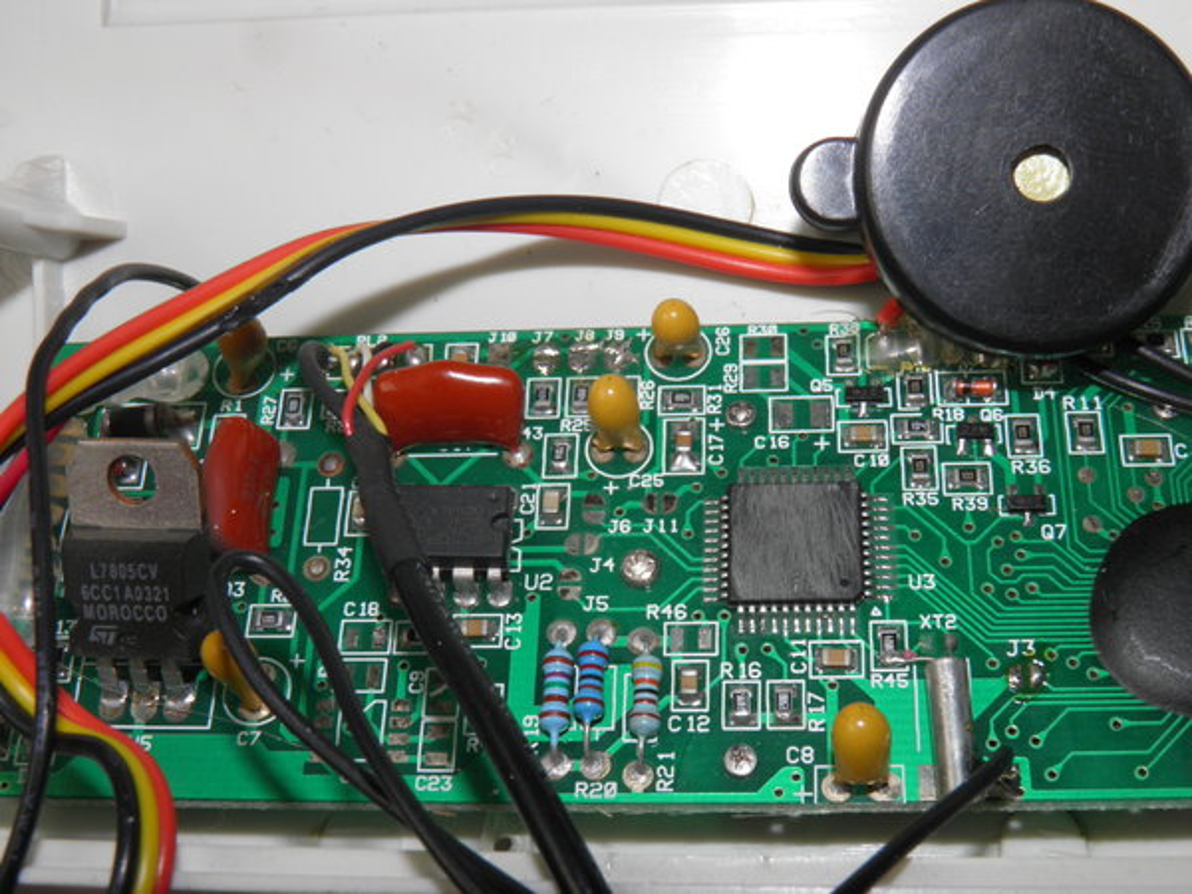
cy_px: 447
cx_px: 596
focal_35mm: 49
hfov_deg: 38.9
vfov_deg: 29.7
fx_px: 1687
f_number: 7.8
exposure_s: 1/80
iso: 100
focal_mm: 8.9
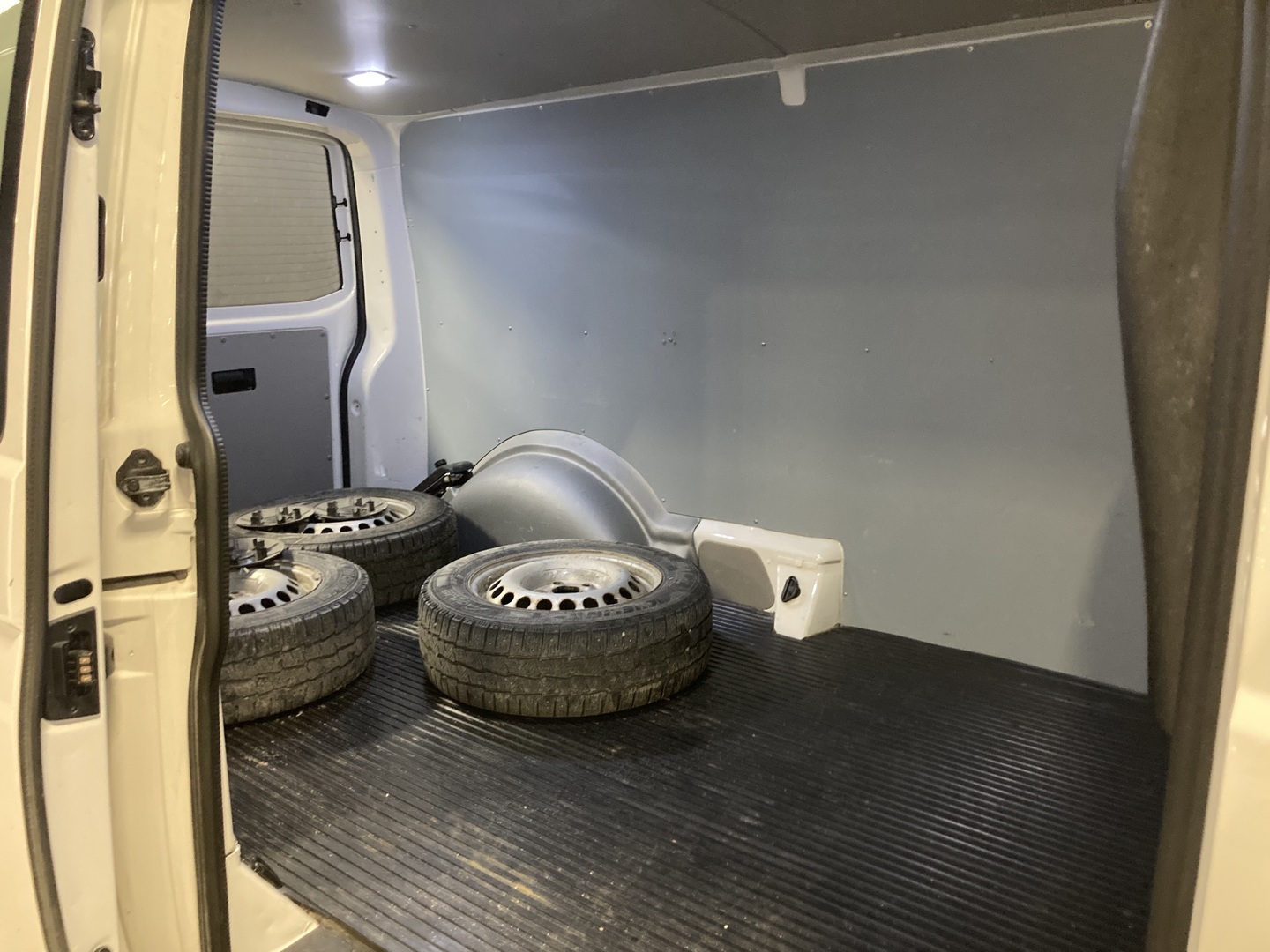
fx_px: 1027
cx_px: 635
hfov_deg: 63.4
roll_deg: +0.8
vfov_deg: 49.7
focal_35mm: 28
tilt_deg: -11.7
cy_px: 476
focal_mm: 3.99
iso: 500
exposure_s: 1/30
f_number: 1.8
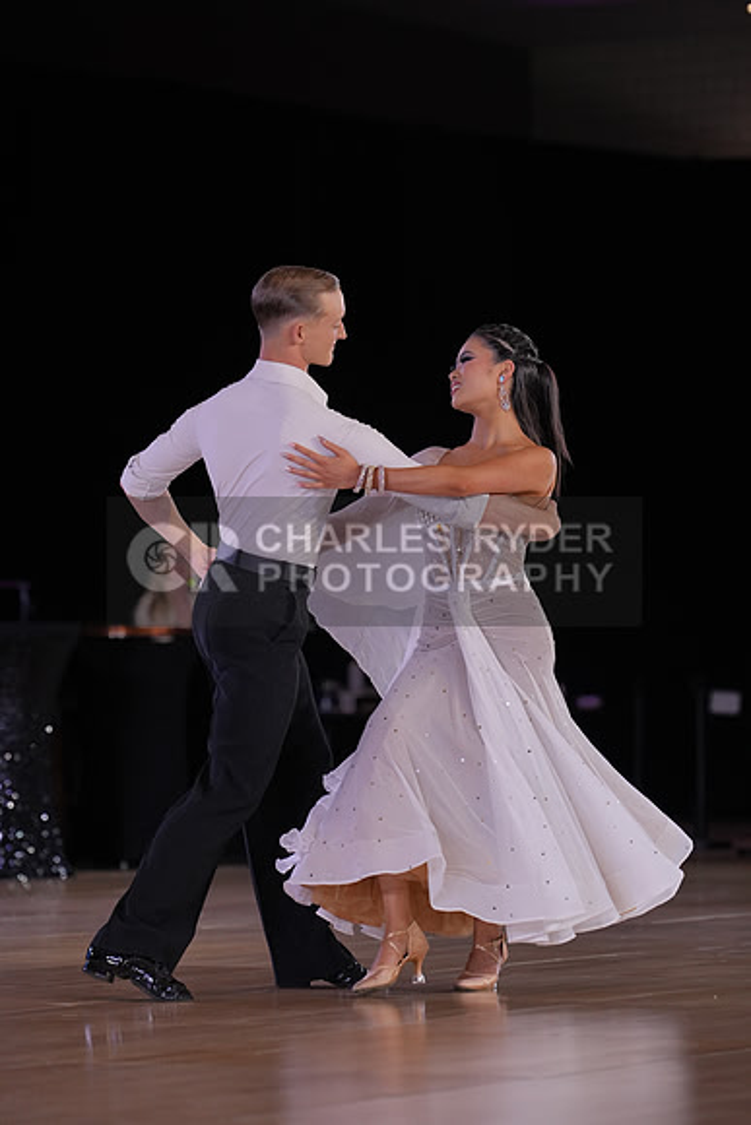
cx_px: 376
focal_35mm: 150
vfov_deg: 13.7
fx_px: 4691
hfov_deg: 9.2
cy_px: 562
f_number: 3.5
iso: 1600
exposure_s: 1/500
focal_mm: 150
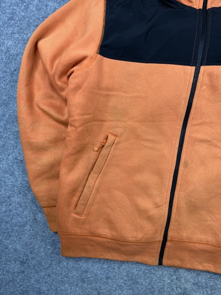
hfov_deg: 56.8
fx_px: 204
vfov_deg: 71.6
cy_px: 148
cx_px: 110
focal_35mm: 24
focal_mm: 6.76
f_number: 1.78
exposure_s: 1/100
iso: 50
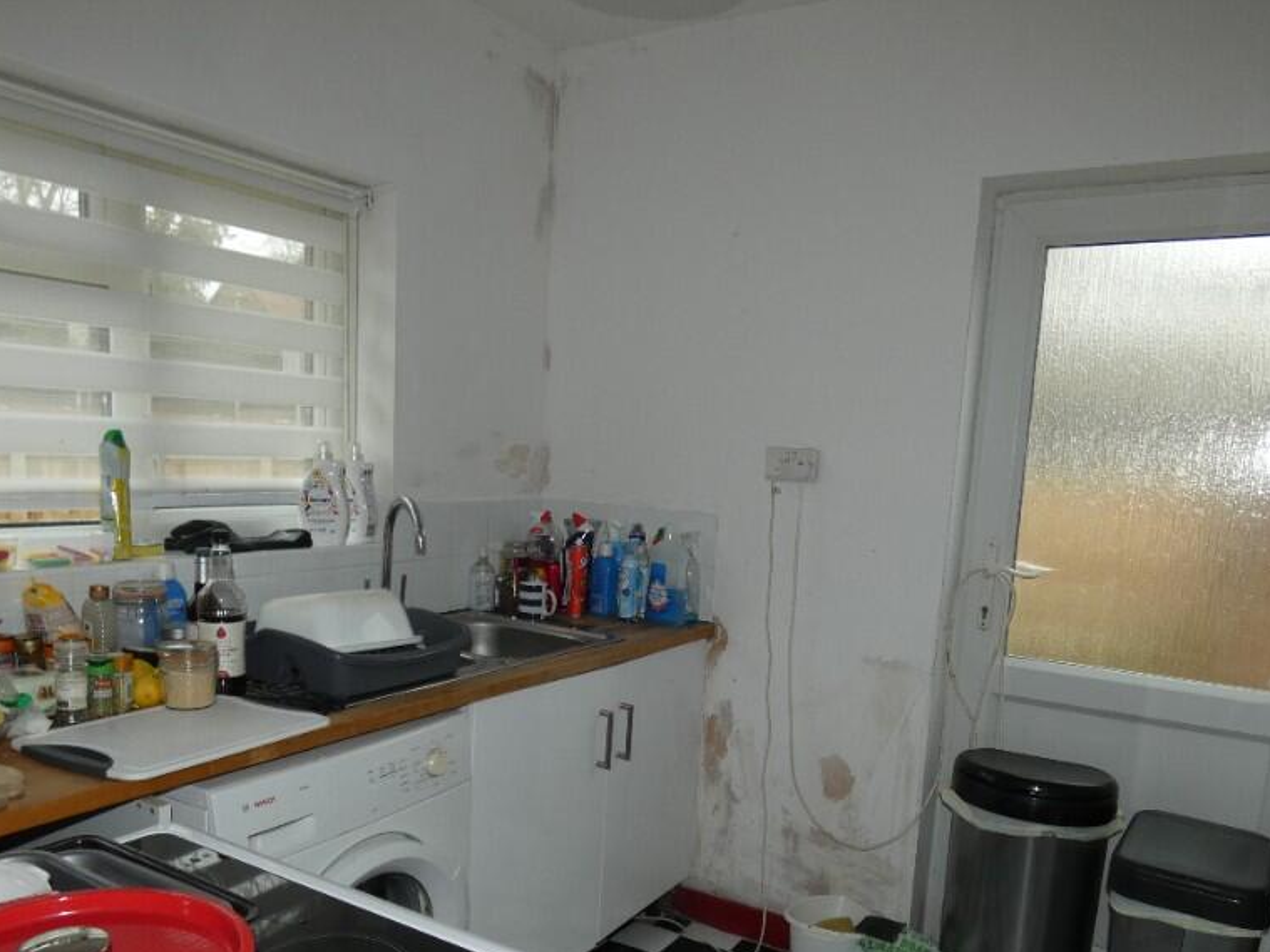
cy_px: 612
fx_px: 990
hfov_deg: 65.3
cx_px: 634
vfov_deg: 50.7
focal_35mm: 27
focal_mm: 3.6
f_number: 2.8
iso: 100
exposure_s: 1/30
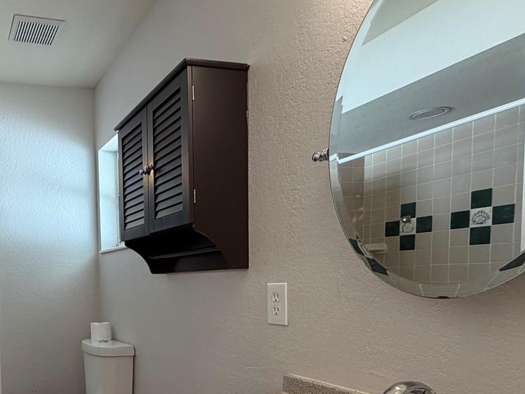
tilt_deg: -3.3
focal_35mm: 29
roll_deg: +2.4
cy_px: 307
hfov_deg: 54.6
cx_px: 64
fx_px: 440
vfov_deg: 46.1
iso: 200
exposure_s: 1/120
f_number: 2.2
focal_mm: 2.22
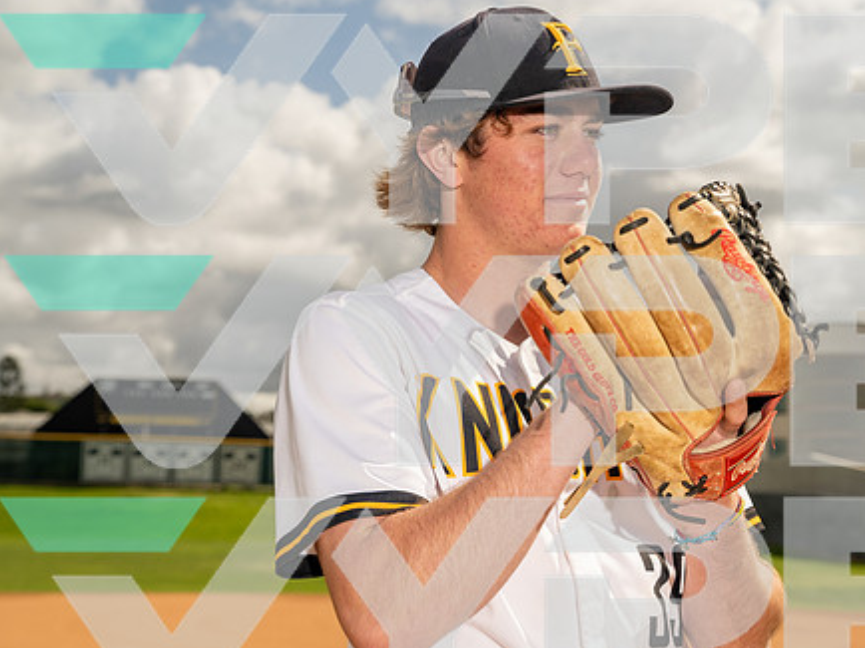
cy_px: 362
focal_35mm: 63
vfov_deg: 23.3
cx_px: 512
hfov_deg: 30.7
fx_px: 1573
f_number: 5.6
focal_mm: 49
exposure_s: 1/250
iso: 100
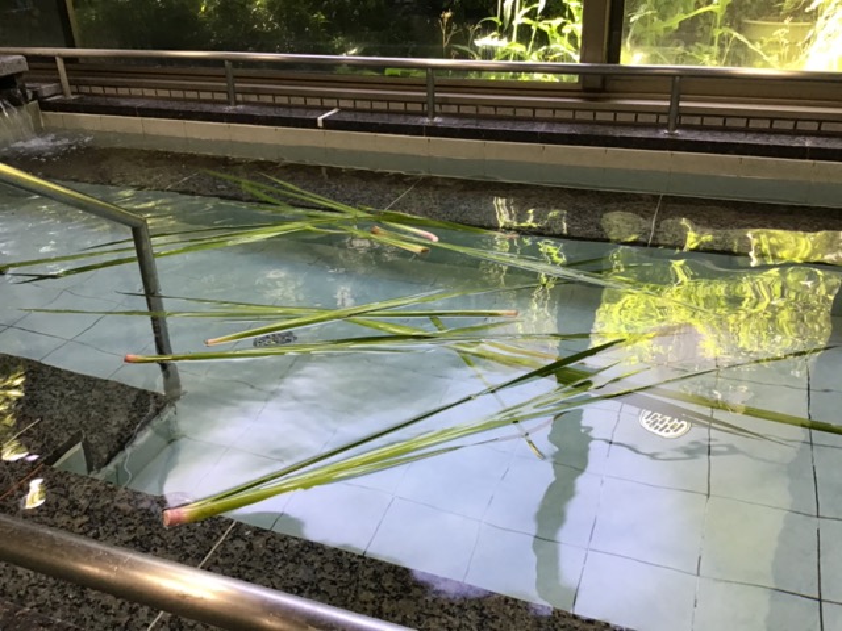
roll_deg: +1.2
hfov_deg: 58.4
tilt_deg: -28.8
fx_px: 754
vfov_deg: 45.4
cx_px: 421
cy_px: 316
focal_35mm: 31
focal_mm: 3.3
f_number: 2.4
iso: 64
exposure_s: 1/30
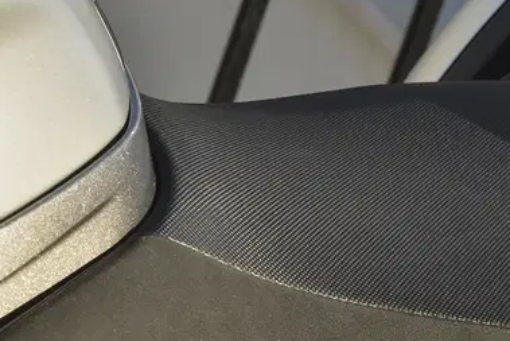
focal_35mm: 310
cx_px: 678
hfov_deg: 6.6
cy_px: 232
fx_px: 4393
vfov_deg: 4.4
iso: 160
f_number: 10
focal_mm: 98
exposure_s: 1/200
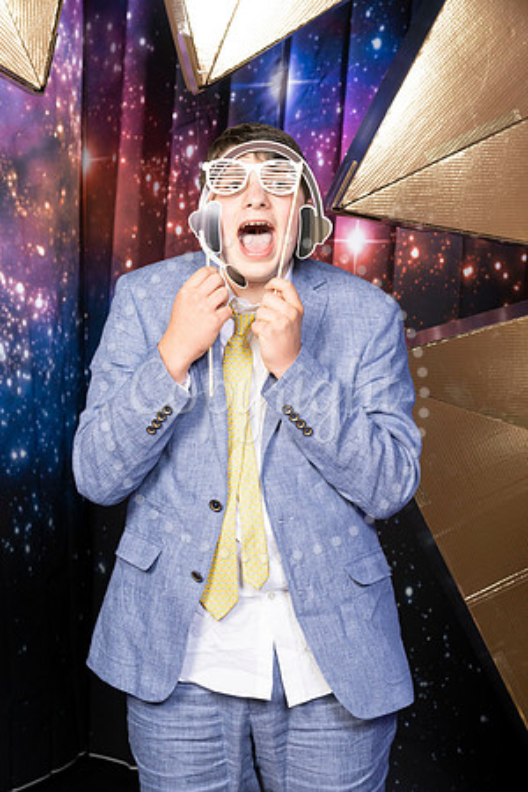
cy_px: 396
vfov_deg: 27.7
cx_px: 264
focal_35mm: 73
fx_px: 1606
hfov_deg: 18.7
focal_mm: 73
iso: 320
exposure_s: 1/125
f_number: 9
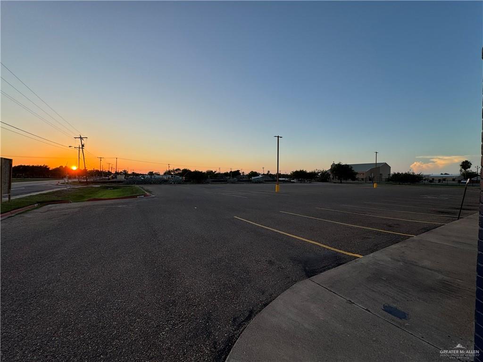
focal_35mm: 14
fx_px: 195
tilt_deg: -2.2
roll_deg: -1.0
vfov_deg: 85.7
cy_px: 181
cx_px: 242
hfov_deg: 102.1
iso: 40
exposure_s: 1/525
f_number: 2.2
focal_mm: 2.22
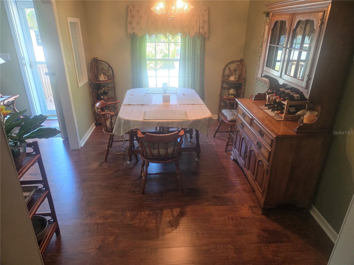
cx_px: 177
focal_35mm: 23
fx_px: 235
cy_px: 132
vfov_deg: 58.9
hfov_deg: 73.9
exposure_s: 1/120
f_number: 1.8
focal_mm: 5.4
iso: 500
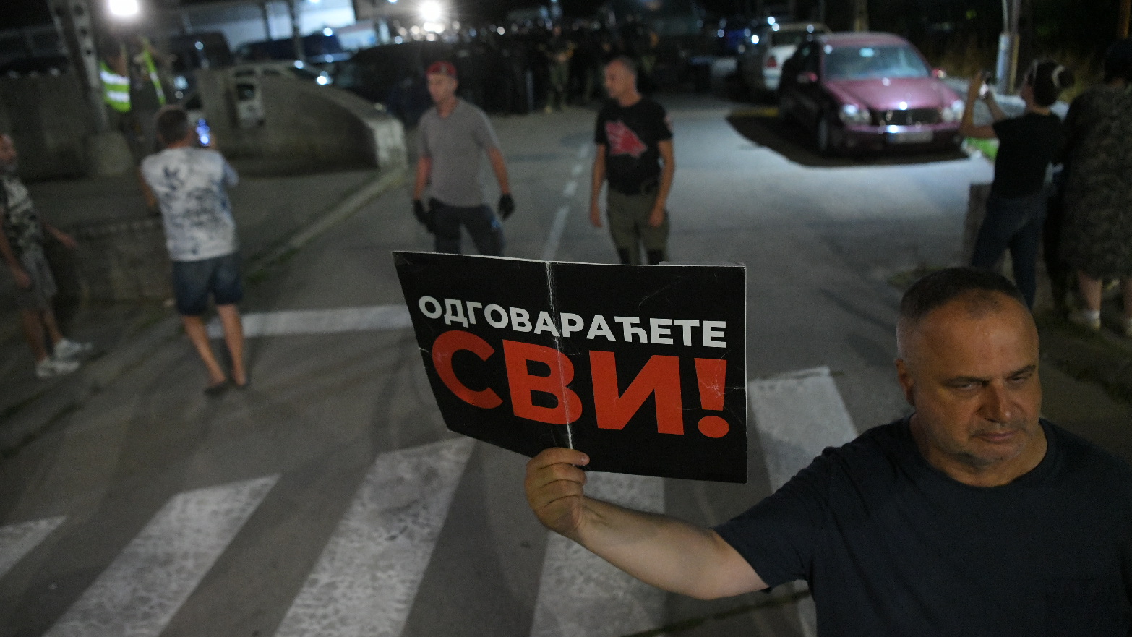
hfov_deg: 71.9
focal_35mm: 26
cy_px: 338
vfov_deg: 44.4
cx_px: 551
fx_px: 780
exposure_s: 1/100
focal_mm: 24
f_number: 3.2
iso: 10000
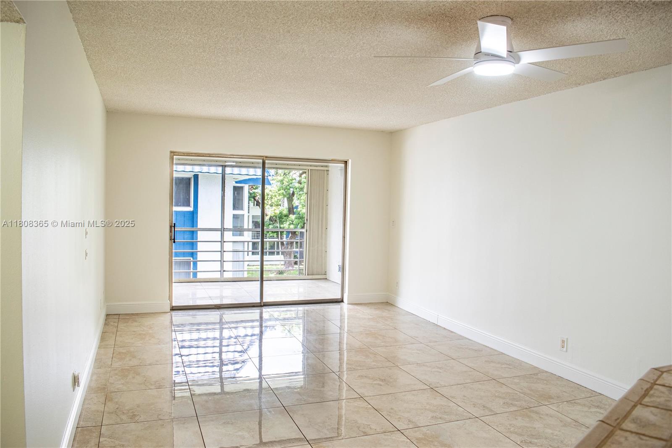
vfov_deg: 47.9
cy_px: 224
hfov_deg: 67.4
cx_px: 336
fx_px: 504
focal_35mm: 27
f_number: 6.3
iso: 500
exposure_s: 1/400
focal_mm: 18
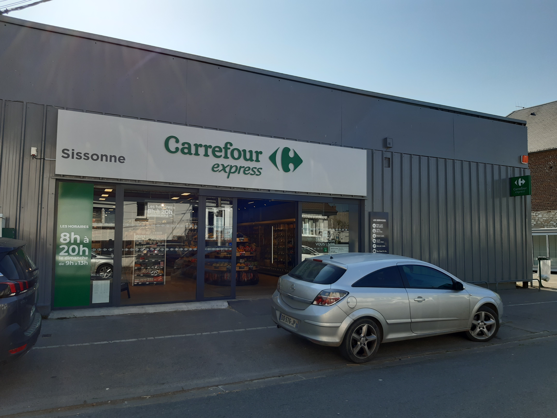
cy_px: 209
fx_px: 418
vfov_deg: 53.1
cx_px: 278
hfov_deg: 67.3
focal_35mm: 26
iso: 40
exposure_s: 1/1199
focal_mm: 3.92
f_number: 1.7
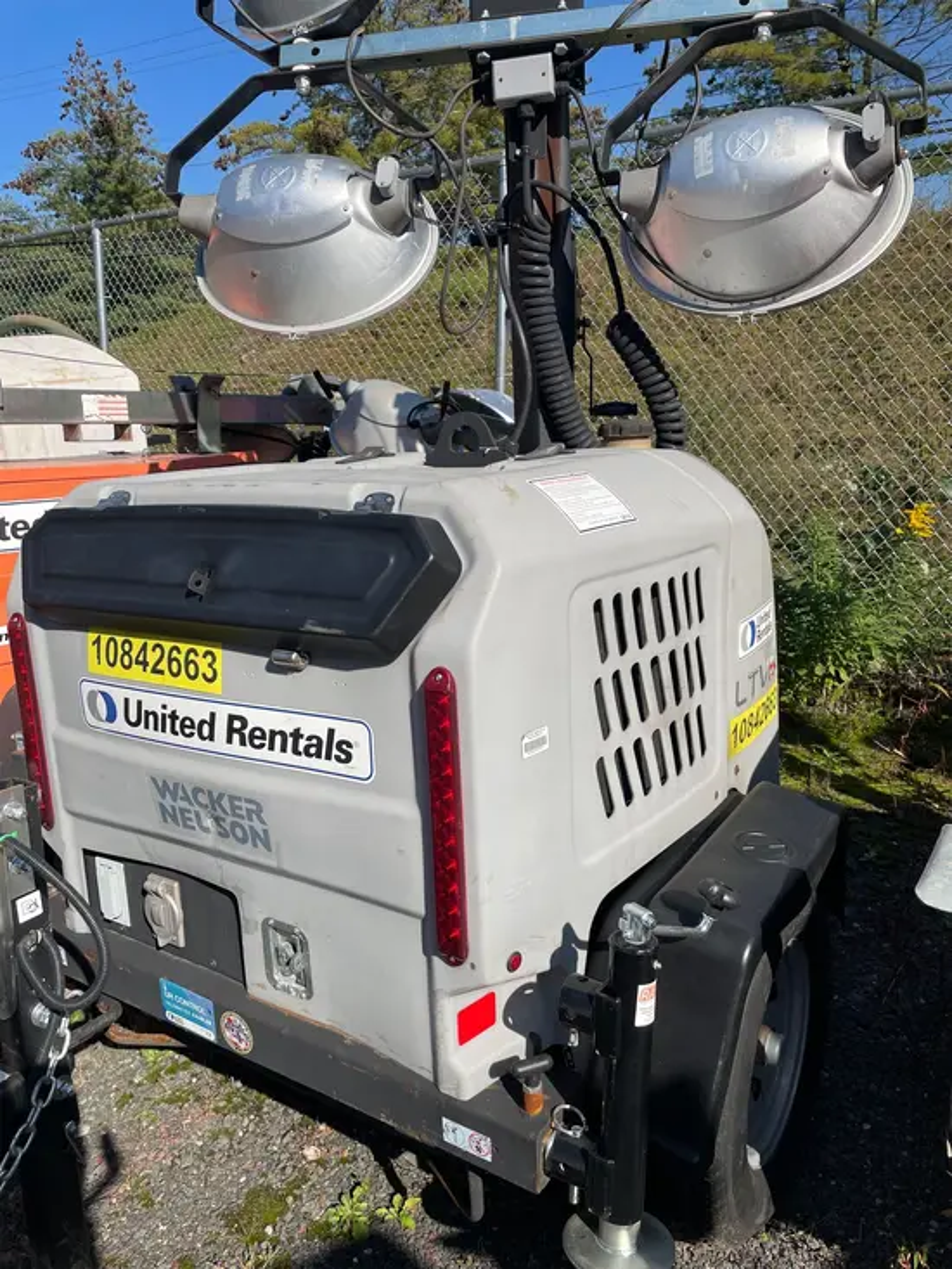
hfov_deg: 53.1
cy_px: 634
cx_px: 476
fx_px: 953
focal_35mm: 26
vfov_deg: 67.3
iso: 50
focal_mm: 4.2
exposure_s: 1/5051
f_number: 1.6
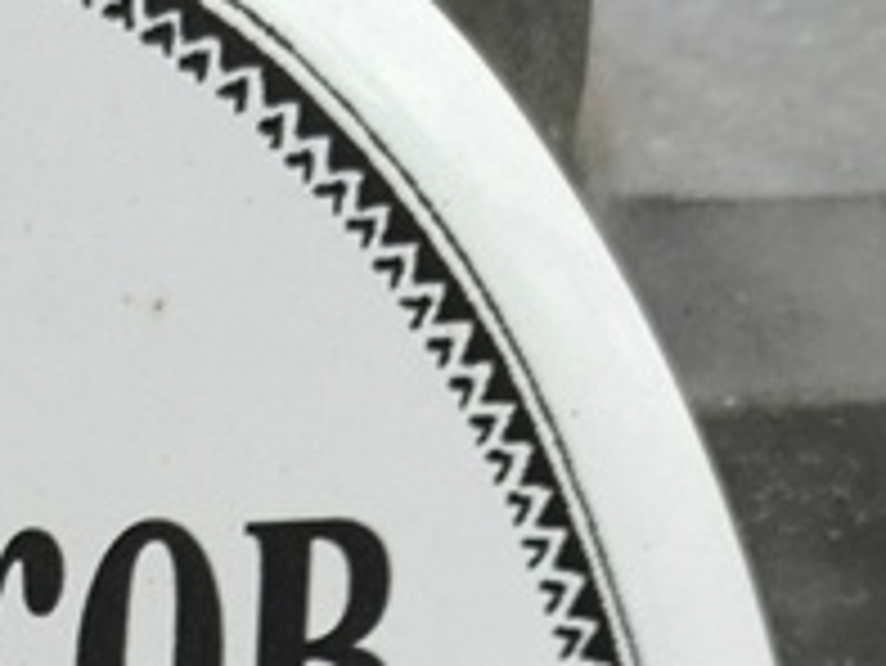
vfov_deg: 7.1
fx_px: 5199
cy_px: 1228
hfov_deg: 9.4
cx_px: -474
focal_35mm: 203
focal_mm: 4.71
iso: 50
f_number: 1.7
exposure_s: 1/128
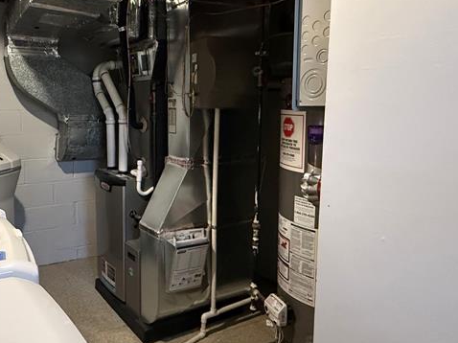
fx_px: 397
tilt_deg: -5.6
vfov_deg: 46.6
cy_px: 147
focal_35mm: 30
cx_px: 108
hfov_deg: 56.7
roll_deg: +0.4
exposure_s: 1/60
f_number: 2.2
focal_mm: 2.22
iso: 1000
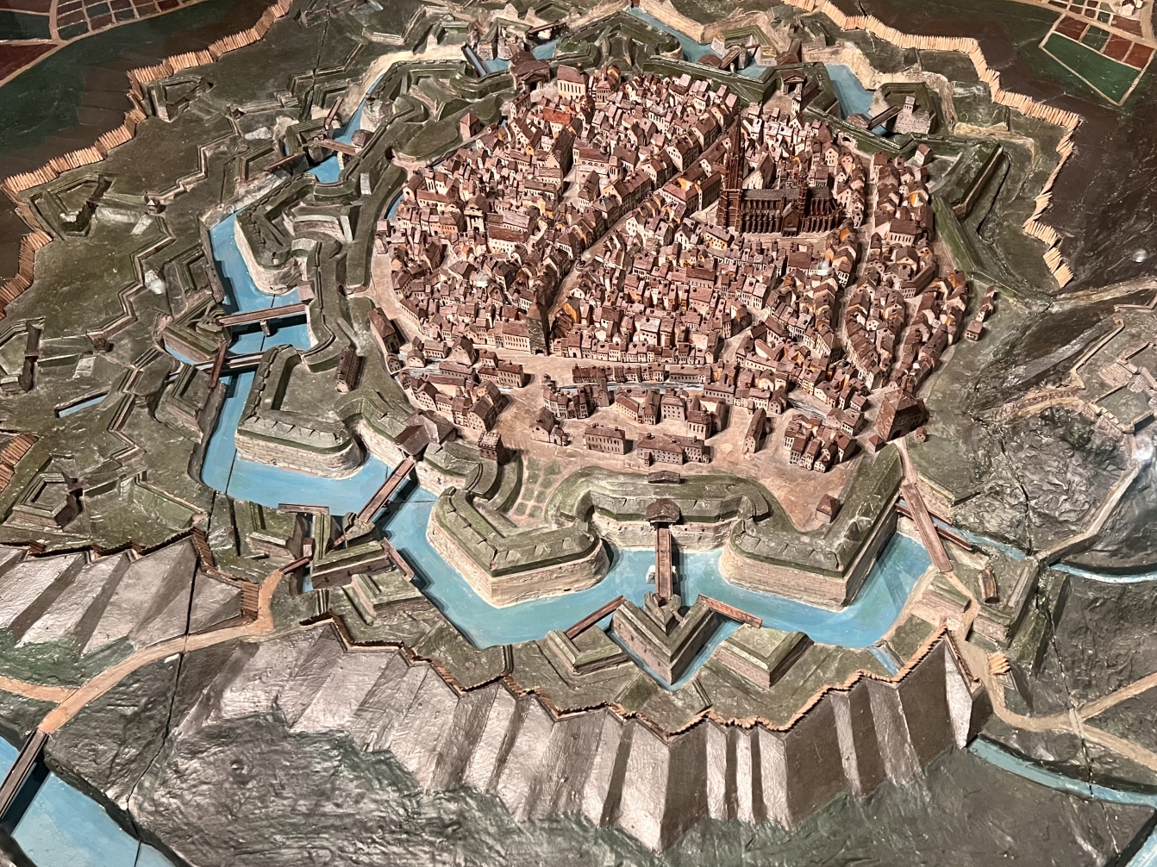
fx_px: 1036
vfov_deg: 45.4
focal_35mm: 31
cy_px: 413
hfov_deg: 58.3
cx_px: 629
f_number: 1.5
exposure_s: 1/33
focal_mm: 5.7
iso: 400
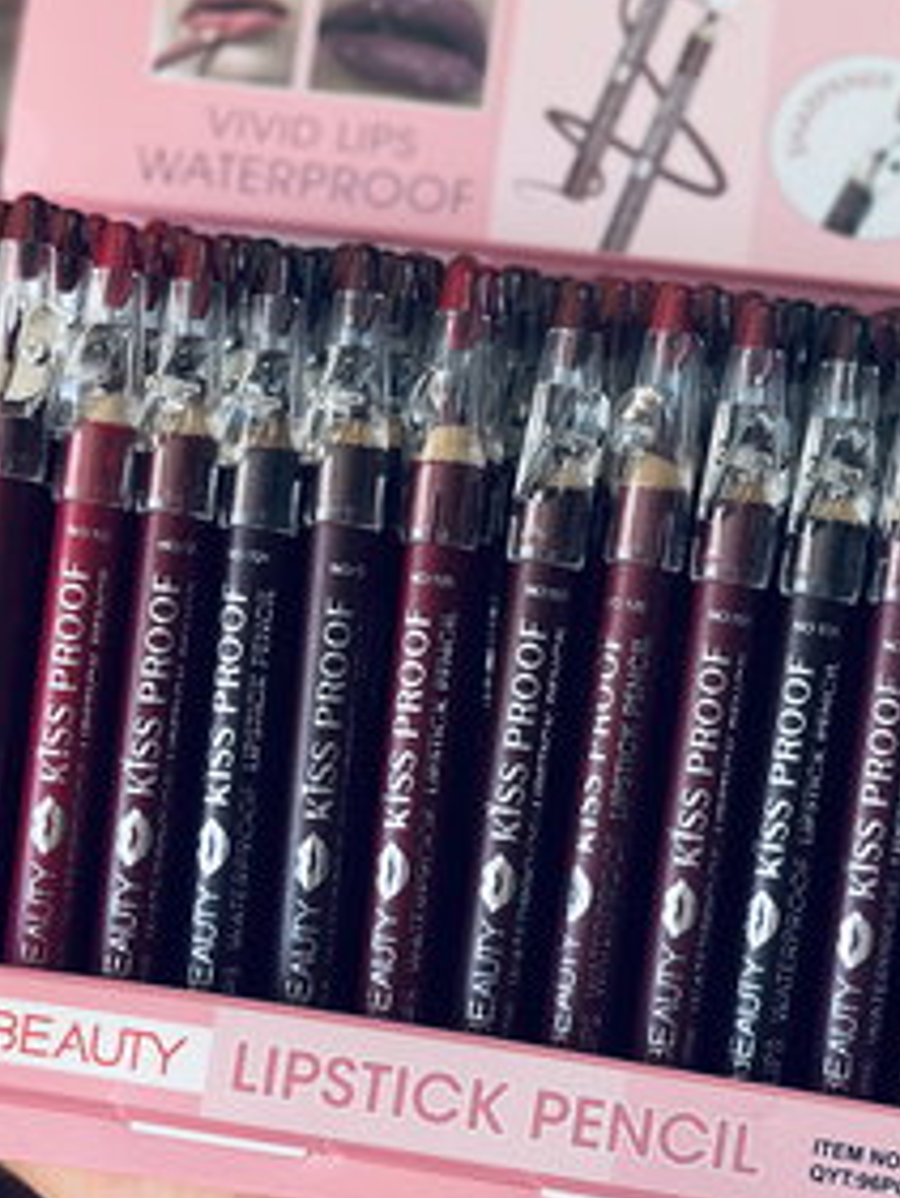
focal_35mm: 91
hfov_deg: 16.2
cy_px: 531
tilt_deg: -6.6
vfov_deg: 21.5
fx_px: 3152
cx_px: 405
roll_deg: +7.3
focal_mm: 6.86
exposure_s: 1/142
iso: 100
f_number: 1.78
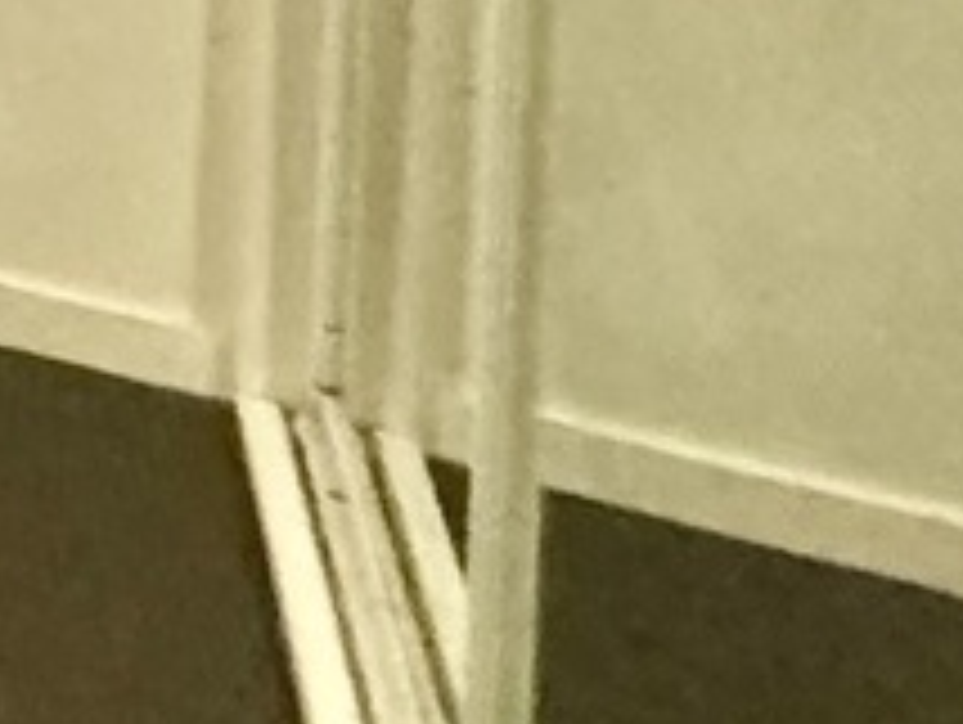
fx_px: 2729
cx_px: -2362
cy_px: -1005
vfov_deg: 12.1
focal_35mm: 98
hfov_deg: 9.7
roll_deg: +1.7
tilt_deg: -3.0
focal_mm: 2.22
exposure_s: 1/50
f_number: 2.2
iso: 400
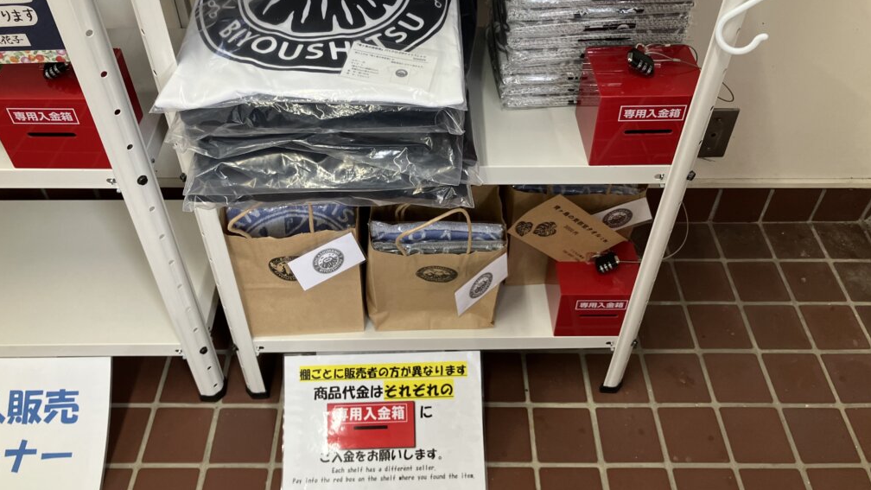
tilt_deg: -42.2
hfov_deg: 62.6
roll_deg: +1.1
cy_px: 175
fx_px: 716
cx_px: 438
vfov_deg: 37.5
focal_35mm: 31
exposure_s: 1/84
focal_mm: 3.99
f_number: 1.8
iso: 80
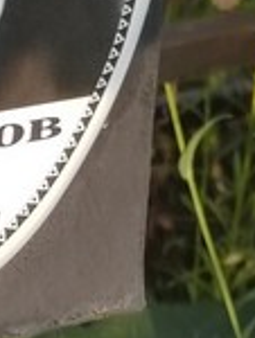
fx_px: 3497
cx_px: 162
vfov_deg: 5.5
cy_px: 356
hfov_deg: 4.2
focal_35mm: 357
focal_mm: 5.52
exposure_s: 1/420
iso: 100
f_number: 1.9
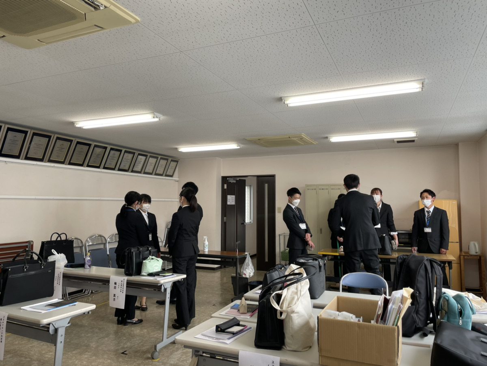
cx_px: 244
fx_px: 366
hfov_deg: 67.3
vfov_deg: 53.1
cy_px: 183
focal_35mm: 26
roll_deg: +0.0
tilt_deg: +3.9
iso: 32
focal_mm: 4.2
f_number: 1.6
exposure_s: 1/127
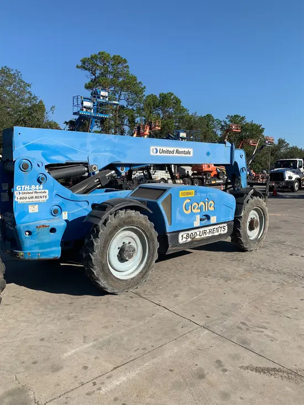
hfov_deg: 53.1
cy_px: 202
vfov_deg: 67.3
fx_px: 304
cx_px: 152
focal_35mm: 26
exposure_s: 1/2421
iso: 25
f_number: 1.8
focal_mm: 4.25
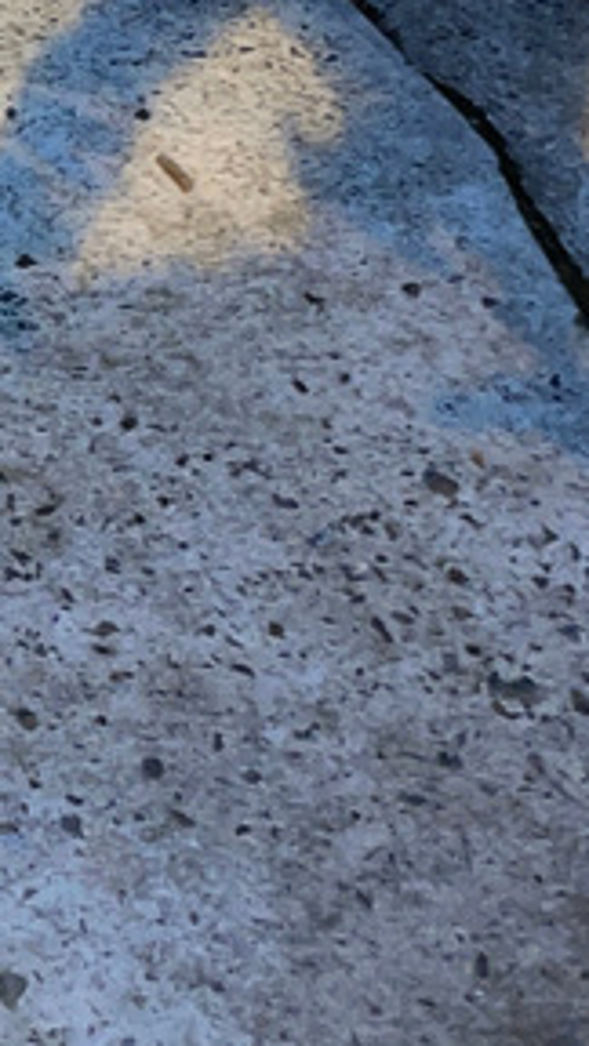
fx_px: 3276
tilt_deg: -30.8
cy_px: -269
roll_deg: -6.5
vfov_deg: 17.2
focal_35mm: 118
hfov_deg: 9.8
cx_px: -429
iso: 125
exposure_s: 1/4
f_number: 1.6
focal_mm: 4.2
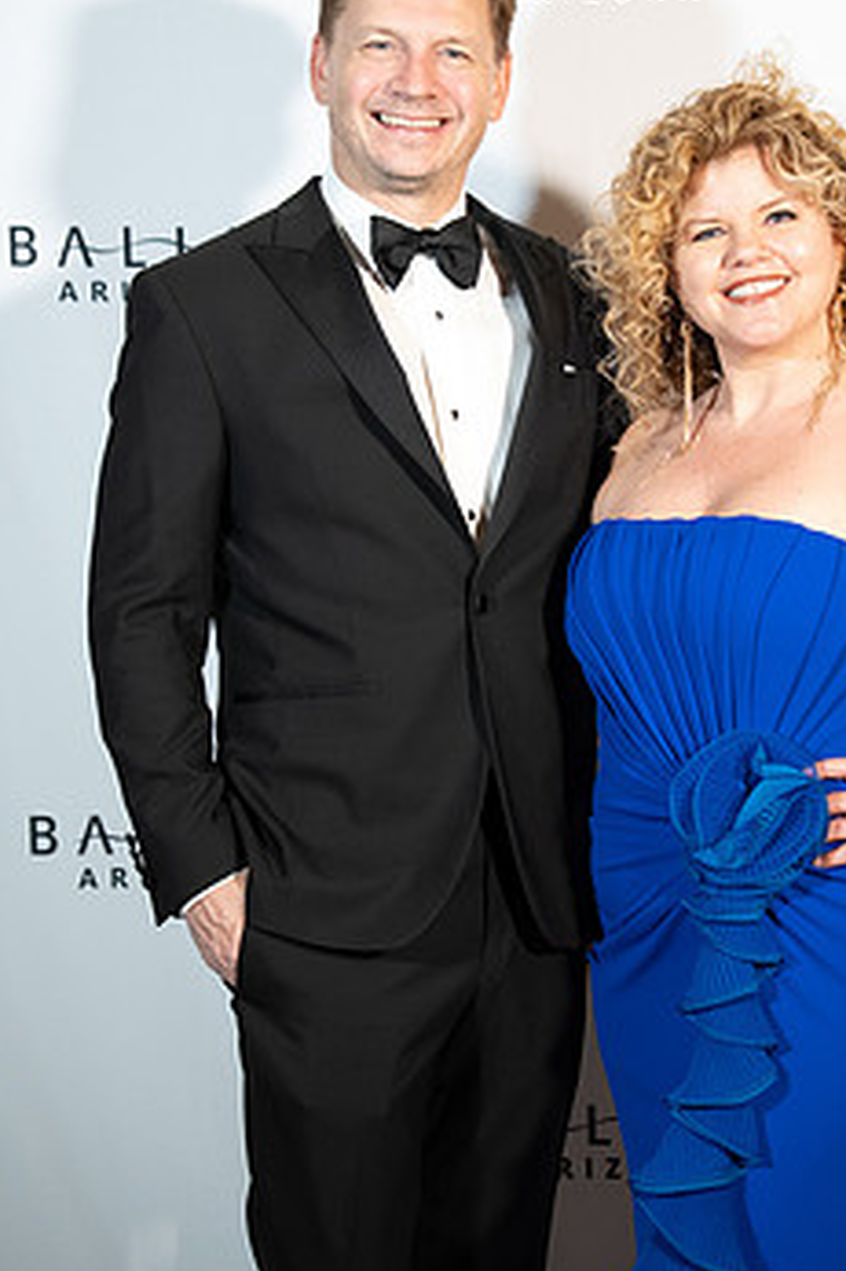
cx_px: 531
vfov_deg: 23.6
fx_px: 3034
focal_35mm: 86
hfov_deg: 15.9
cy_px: 527
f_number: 2.8
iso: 1600
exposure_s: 1/160
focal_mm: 66.3
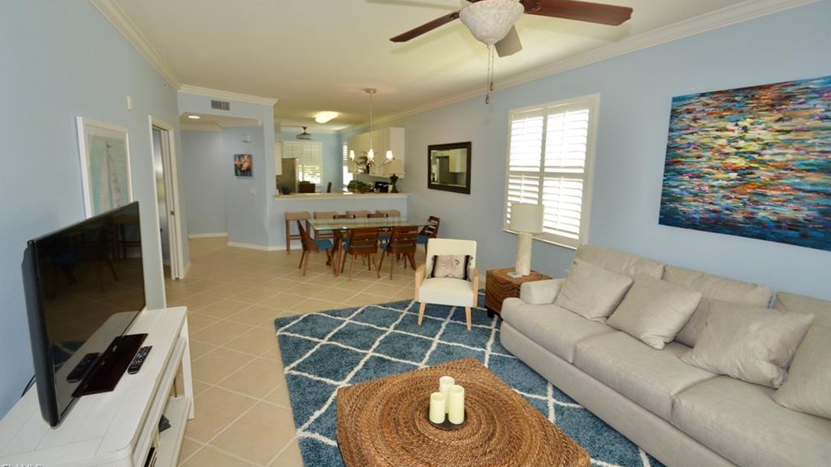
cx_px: 408
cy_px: 196
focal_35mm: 16
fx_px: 353
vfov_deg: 66.7
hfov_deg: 99.4
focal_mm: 10
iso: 400
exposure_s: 1/60
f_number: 5.6
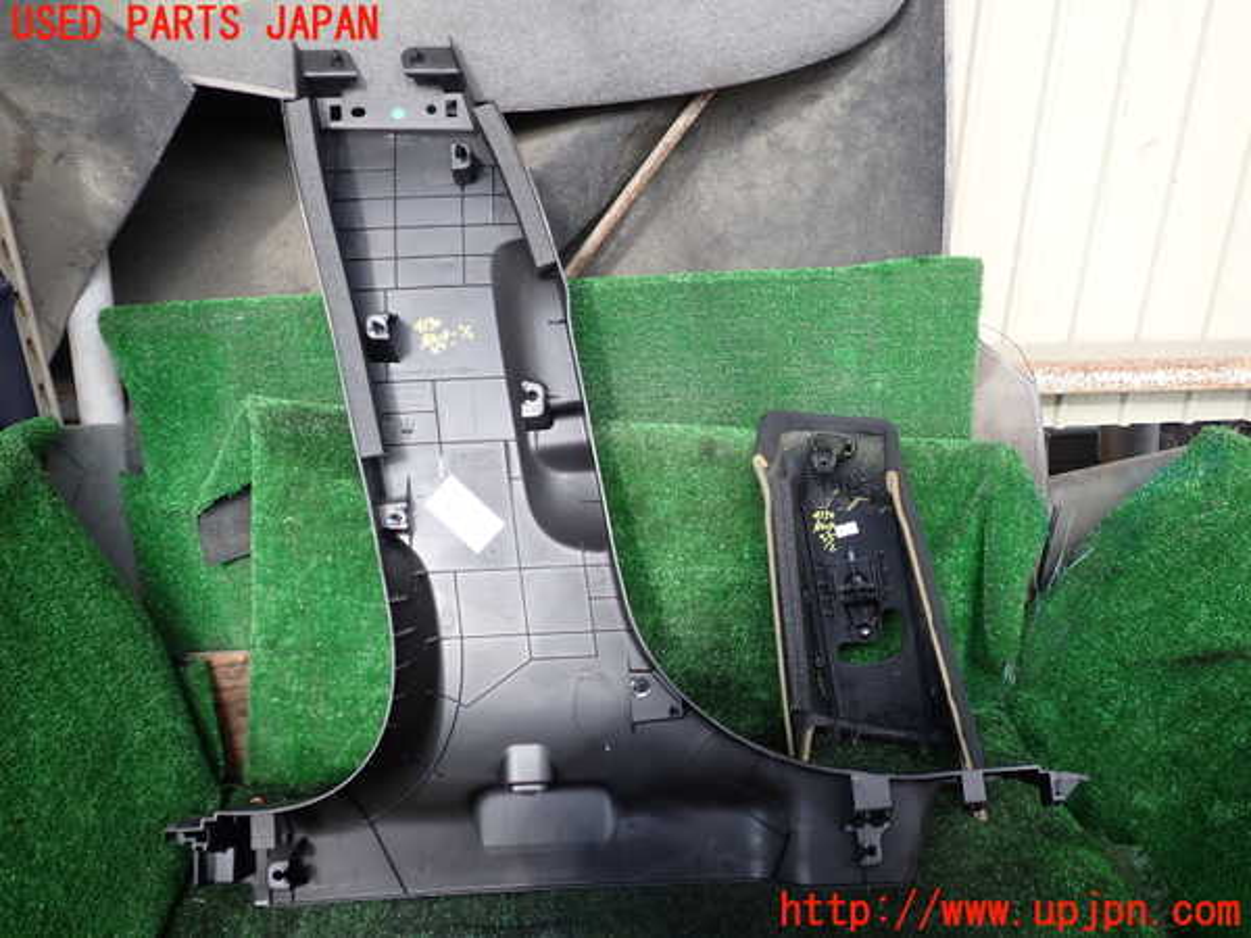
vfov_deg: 46.8
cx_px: 626
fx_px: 1084
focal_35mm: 30
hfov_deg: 60.0
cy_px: 469
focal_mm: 5.4
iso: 100
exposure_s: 1/100
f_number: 2.3
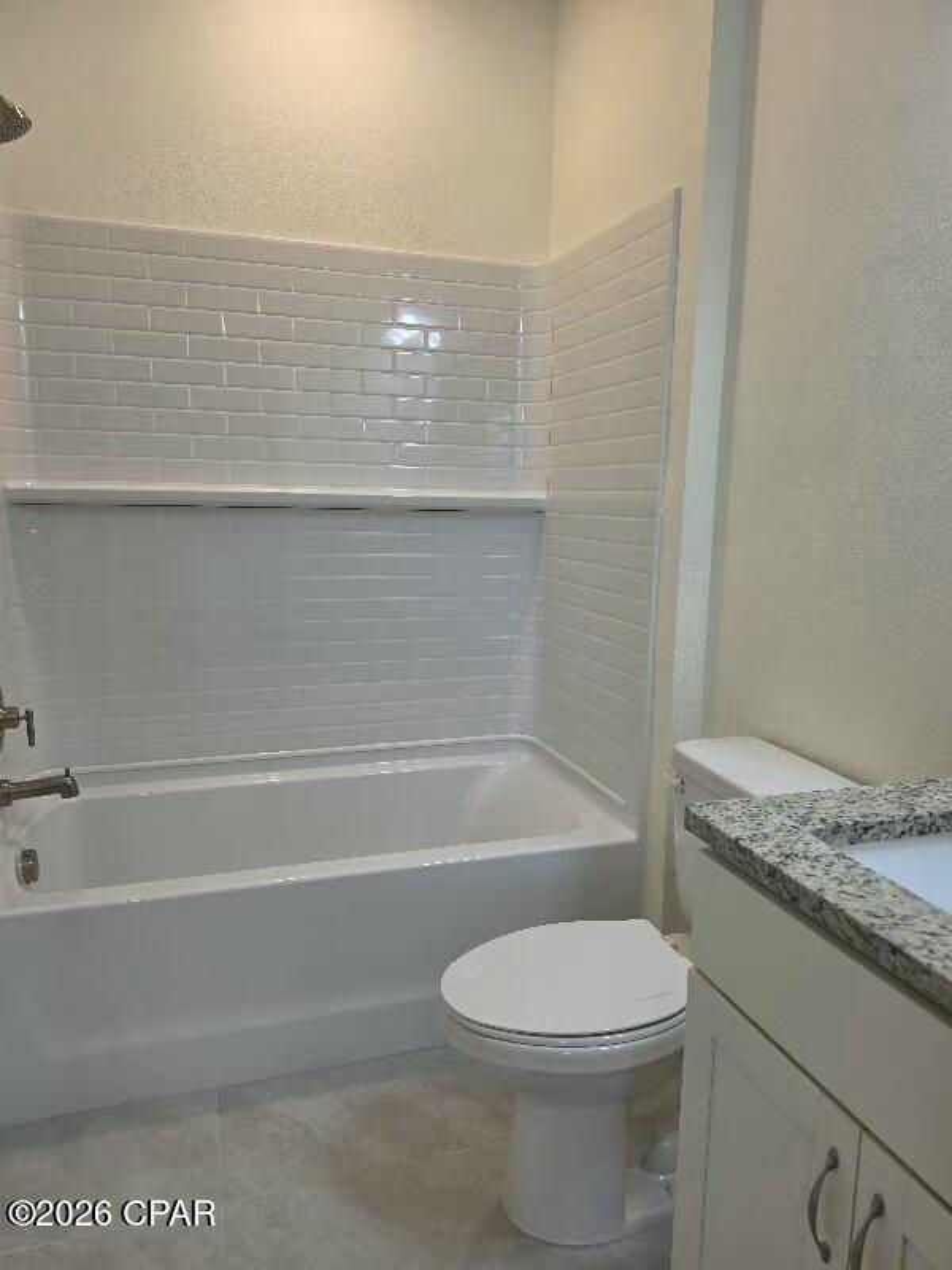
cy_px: 635
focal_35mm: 23
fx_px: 843
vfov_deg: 73.9
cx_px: 476
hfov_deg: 58.9
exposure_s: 1/120
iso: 50
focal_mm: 6.5
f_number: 1.4
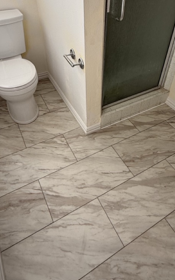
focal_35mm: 26
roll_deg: -3.6
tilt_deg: -39.8
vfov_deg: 69.2
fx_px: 198
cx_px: 98
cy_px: 104
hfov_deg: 47.5
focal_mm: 2.22
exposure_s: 1/137
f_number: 2.2
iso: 50
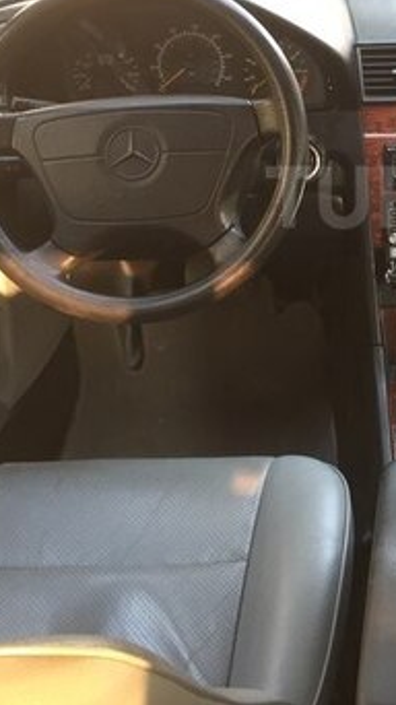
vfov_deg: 33.8
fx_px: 1140
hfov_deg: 18.6
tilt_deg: -28.7
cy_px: 197
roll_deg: +0.9
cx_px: 476
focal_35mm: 61
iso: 50
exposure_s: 1/33
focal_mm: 4.15
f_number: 2.2
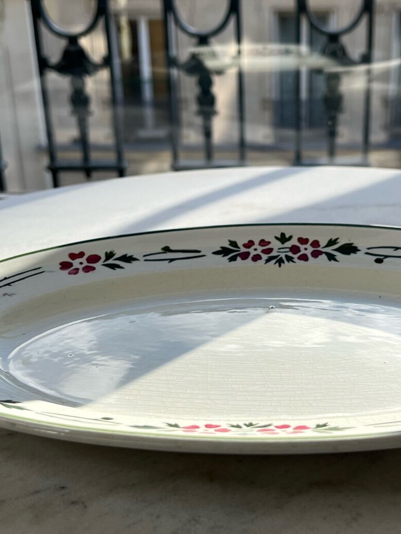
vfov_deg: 37.5
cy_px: 262
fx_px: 788
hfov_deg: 28.4
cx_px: 264
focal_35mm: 51
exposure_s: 1/1449
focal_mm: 5.7
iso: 50
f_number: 1.5
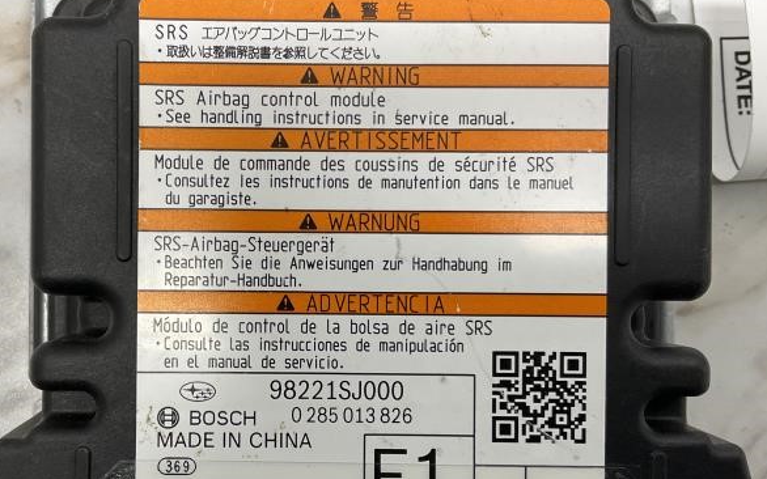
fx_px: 878
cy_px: 291
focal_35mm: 42
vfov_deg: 30.4
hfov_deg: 46.8
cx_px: 284
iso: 25
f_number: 1.8
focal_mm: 3
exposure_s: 1/322
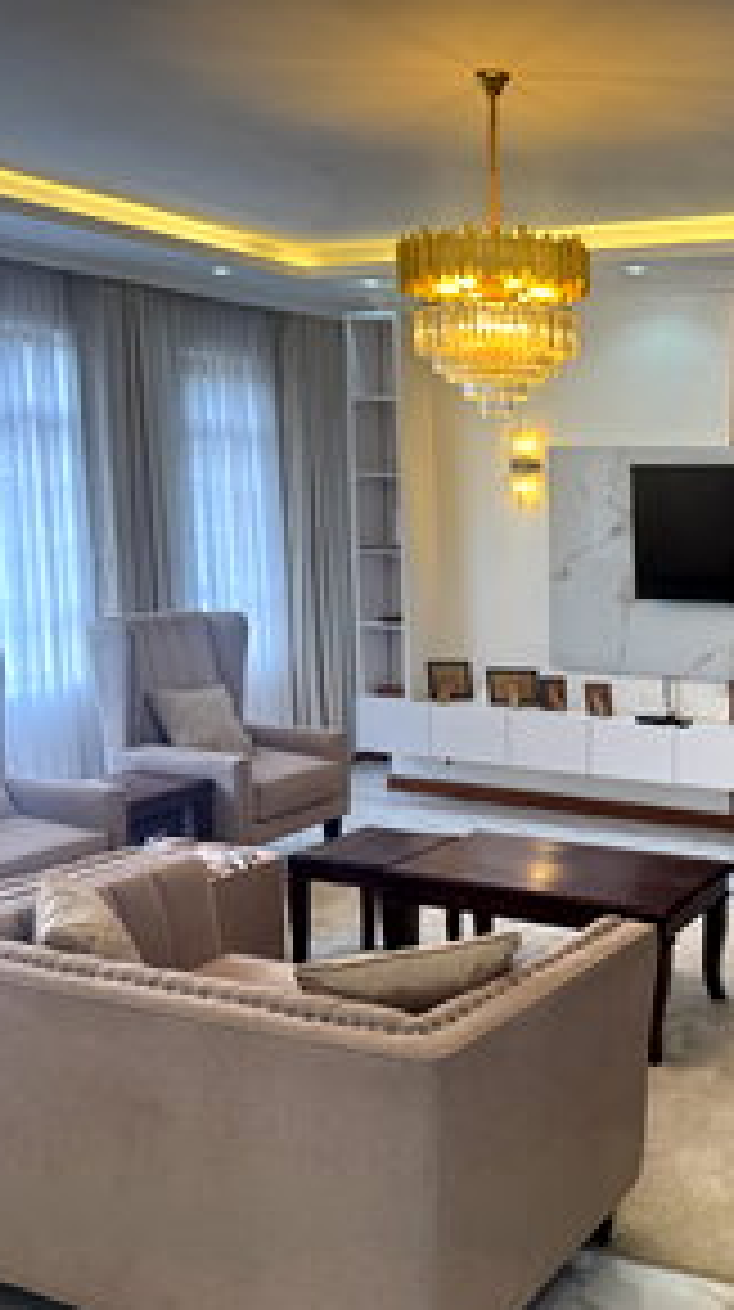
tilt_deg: -8.0
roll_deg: -1.2
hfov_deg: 30.7
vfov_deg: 55.3
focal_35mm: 36
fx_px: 1250
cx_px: 707
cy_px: 662
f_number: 1.78
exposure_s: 1/100
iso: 50
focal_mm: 6.76
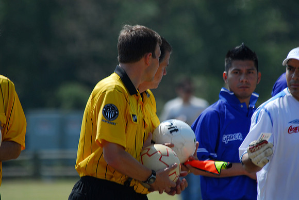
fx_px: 4614
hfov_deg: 3.7
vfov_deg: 2.5
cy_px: 100
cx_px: 150
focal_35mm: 555
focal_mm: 370
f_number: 5.6
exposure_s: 1/125
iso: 100
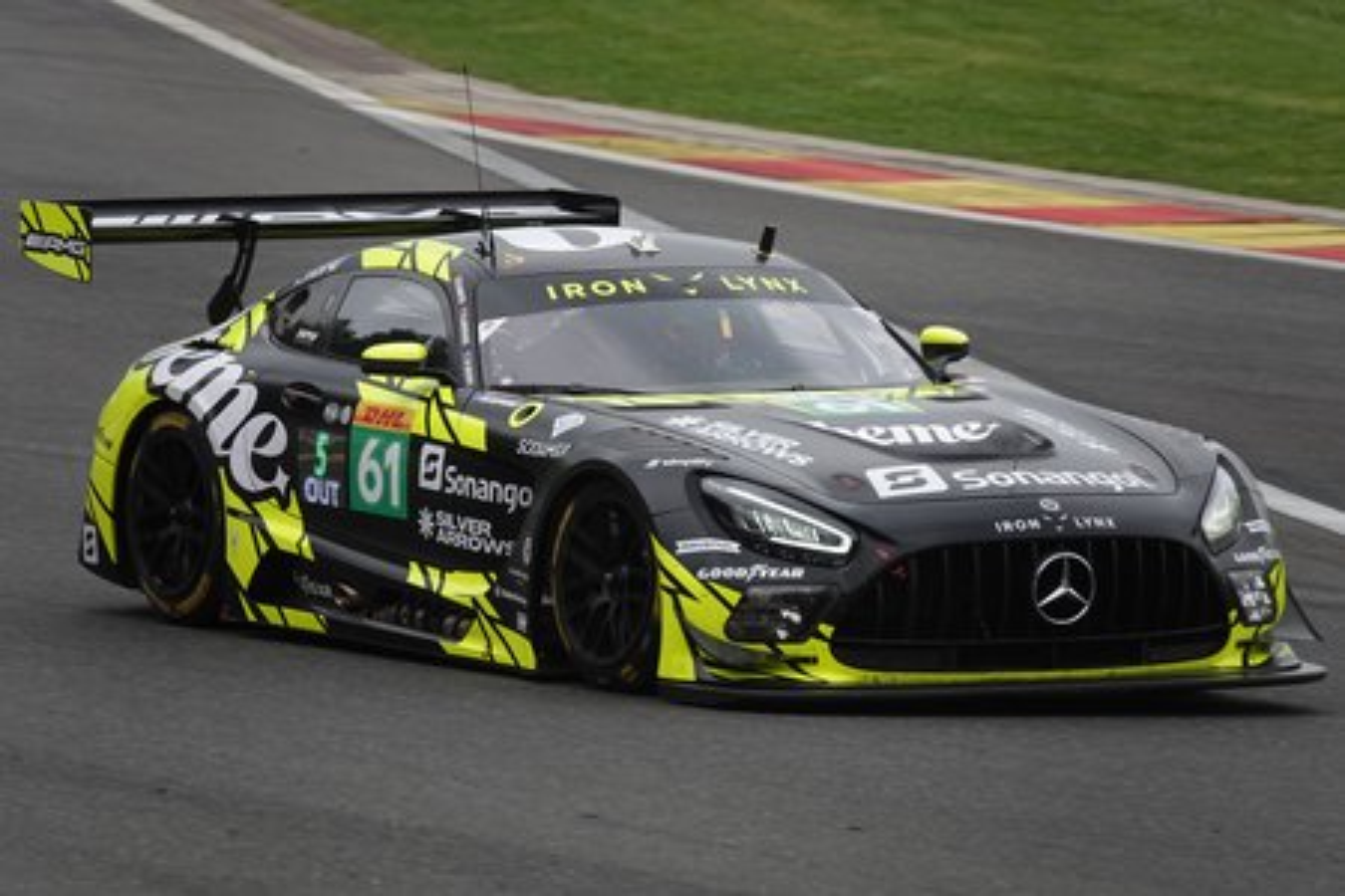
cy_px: 448
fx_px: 16251
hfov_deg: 4.7
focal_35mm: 435
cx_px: 672
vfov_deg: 3.2
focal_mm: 159.66
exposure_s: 1/800
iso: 125
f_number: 4
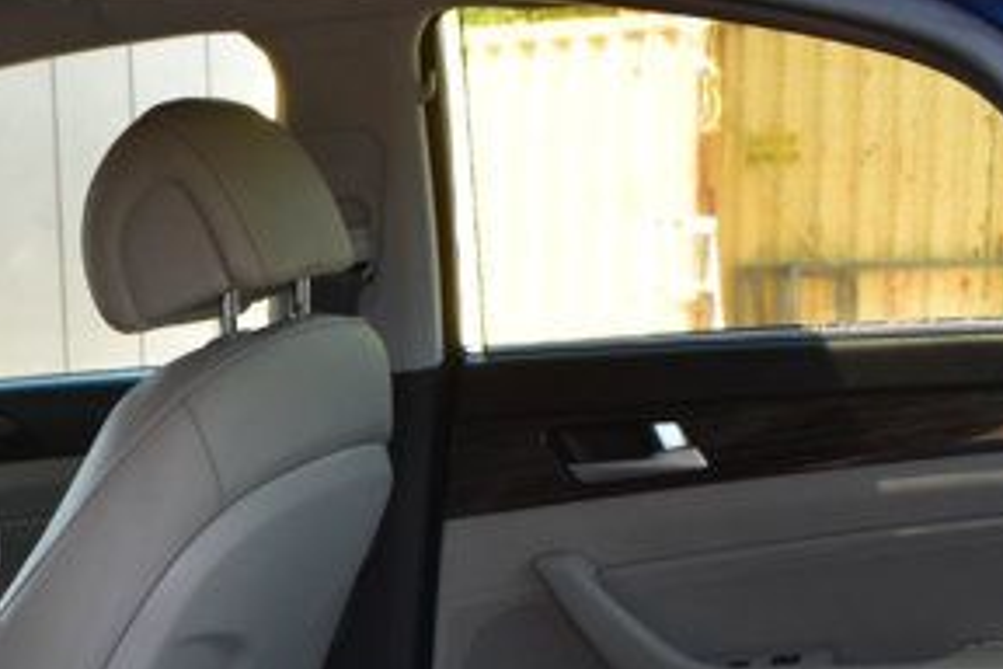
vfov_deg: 13.2
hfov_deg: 20.4
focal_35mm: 96
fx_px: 2674
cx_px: -59
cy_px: 1112
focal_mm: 18
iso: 400
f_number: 7.1
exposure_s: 1/40
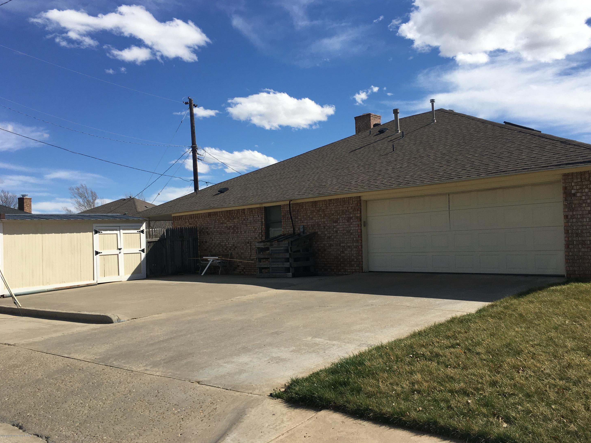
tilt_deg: +3.4
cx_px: 298
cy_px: 221
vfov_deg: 46.8
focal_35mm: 30
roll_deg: +0.5
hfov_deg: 60.0
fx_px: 512
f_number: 2.2
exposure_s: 1/2331
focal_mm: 4.15
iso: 25
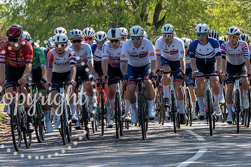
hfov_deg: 7.5
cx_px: 136
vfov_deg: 5.0
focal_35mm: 276
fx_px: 1925
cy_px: 59
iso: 250
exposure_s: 1/1000
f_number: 5.6
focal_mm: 103
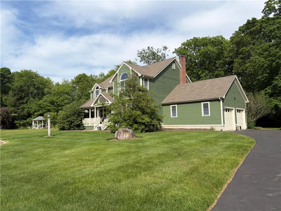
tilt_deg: +3.8
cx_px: 140
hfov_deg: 67.3
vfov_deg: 53.1
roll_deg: +1.4
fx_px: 211
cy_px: 106
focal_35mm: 26
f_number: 1.6
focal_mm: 5.96
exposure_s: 1/3279
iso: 50
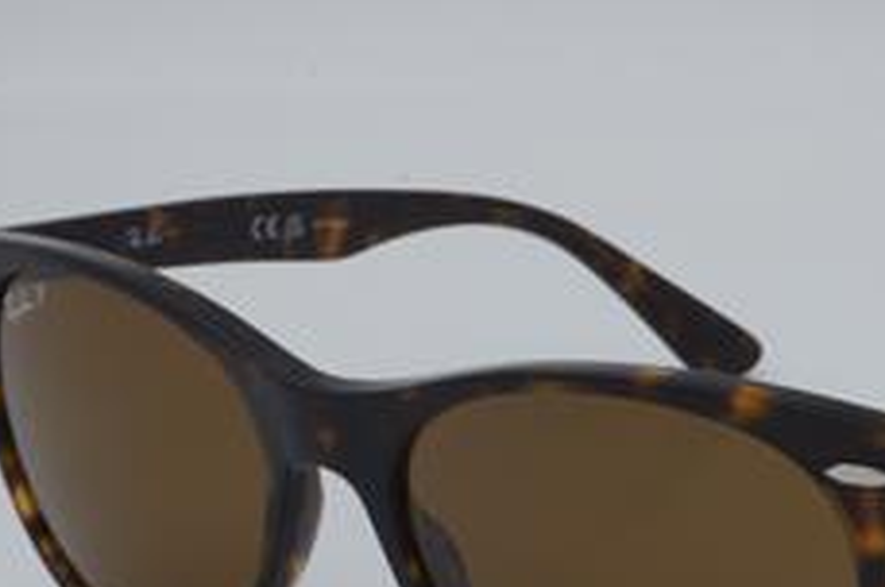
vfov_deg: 10.4
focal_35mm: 131
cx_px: 688
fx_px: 3216
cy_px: 467
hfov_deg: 15.6
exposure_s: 1/4
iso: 100
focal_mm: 50
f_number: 32
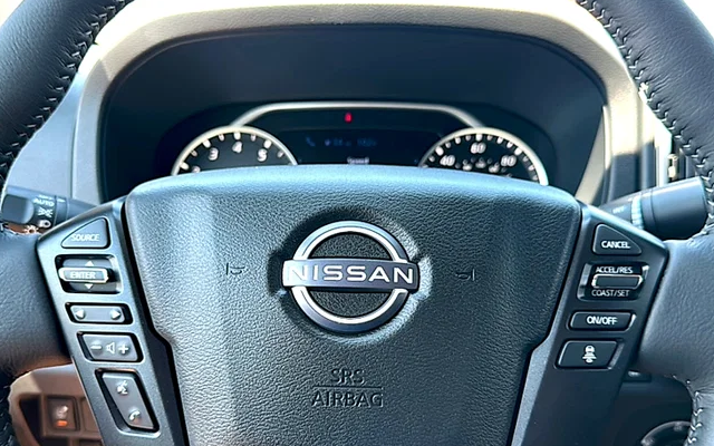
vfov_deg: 42.8
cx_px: 358
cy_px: 283
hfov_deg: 64.6
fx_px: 564
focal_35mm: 29
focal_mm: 6.86
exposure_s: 1/94
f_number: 1.78
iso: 64
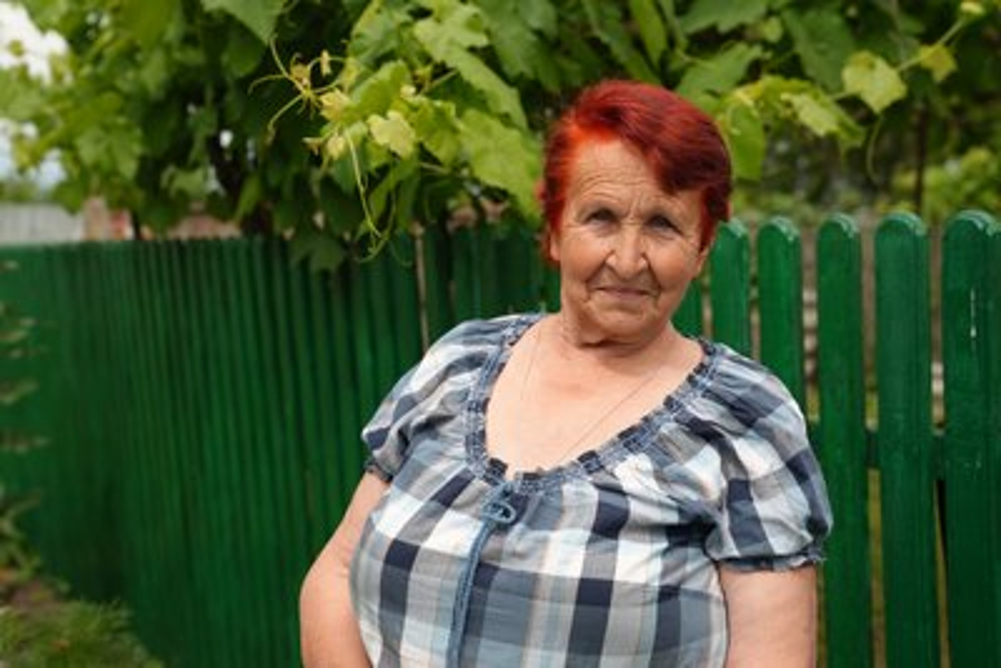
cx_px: 500
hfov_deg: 42.7
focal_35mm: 46
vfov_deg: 29.3
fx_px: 1279
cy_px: 334
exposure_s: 1/160
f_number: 4
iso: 80
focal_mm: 46
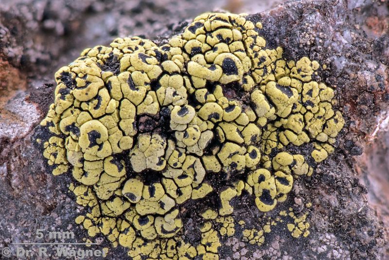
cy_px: 130
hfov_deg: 19.4
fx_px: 1135
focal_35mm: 105
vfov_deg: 13.1
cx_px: 194
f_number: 8
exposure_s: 1/30
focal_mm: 105
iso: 500
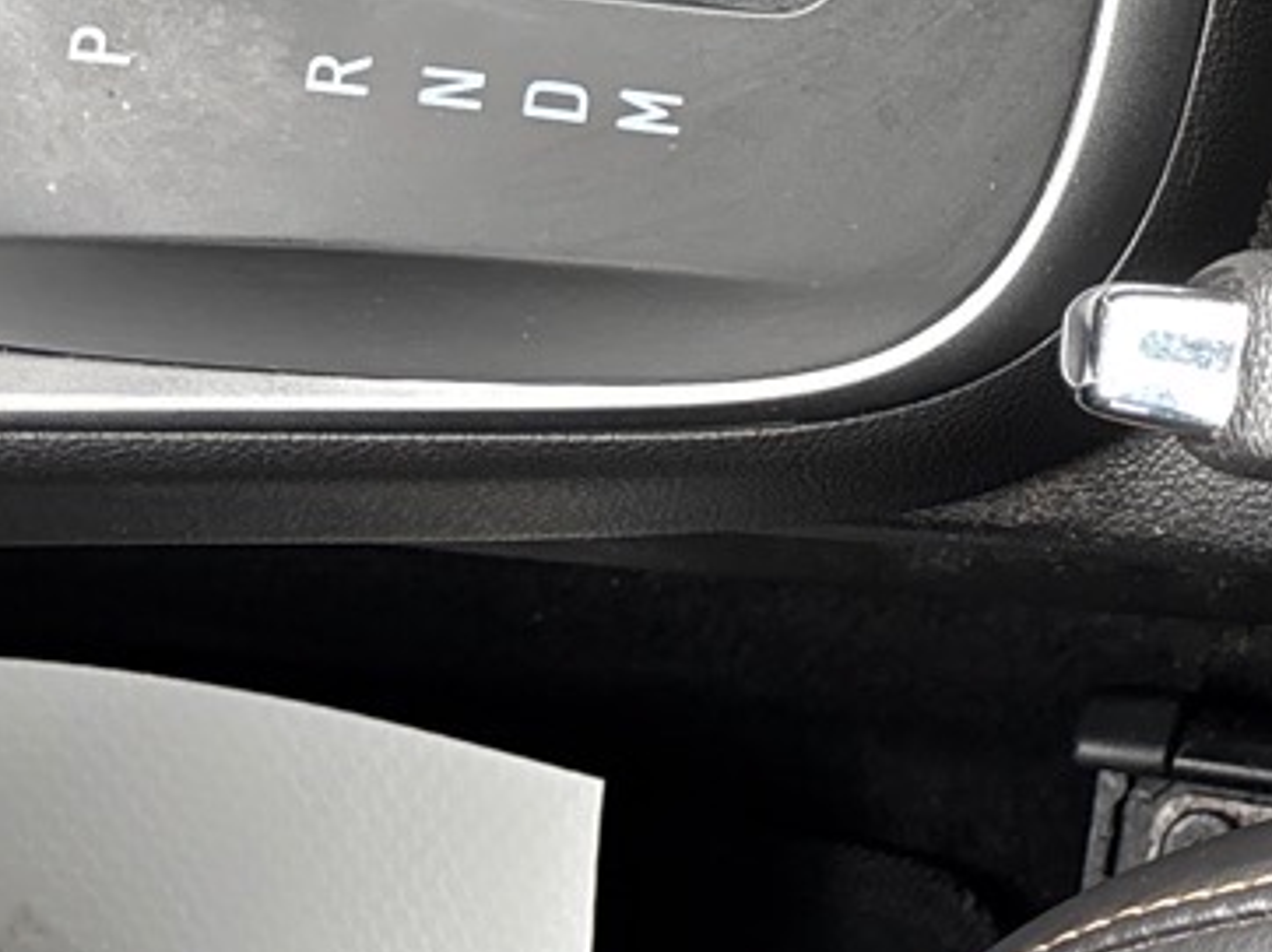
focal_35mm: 115
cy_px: -429
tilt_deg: -81.3
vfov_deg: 12.3
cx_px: 1982
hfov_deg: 15.6
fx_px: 4223
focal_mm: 5.96
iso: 200
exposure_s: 1/60
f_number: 1.6
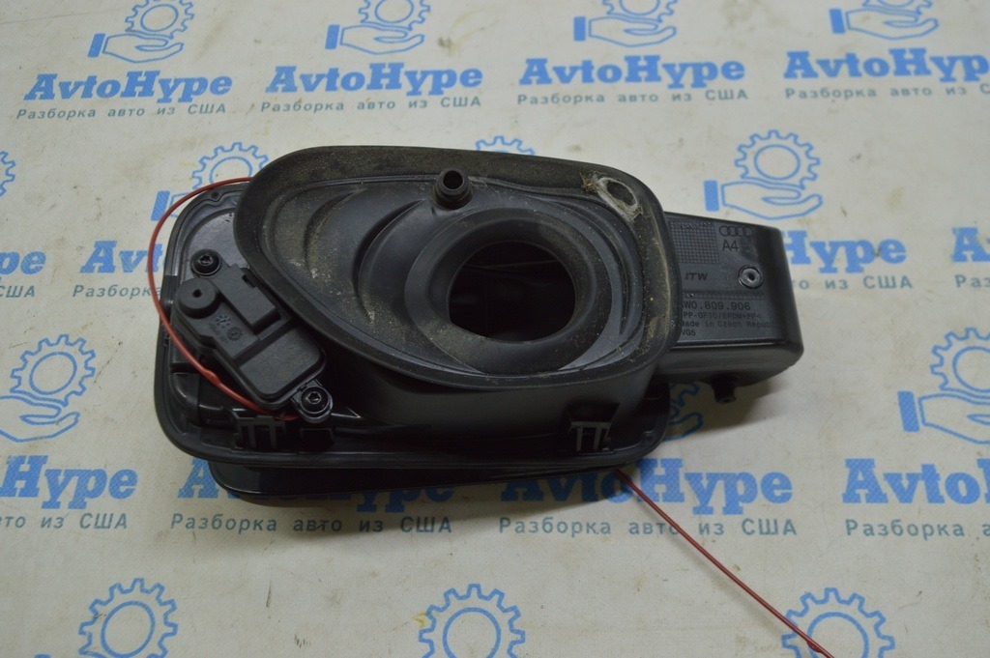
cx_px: 495
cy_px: 329
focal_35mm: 36
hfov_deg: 53.2
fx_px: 989
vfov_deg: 36.8
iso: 400
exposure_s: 1/40
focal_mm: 24
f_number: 5.6
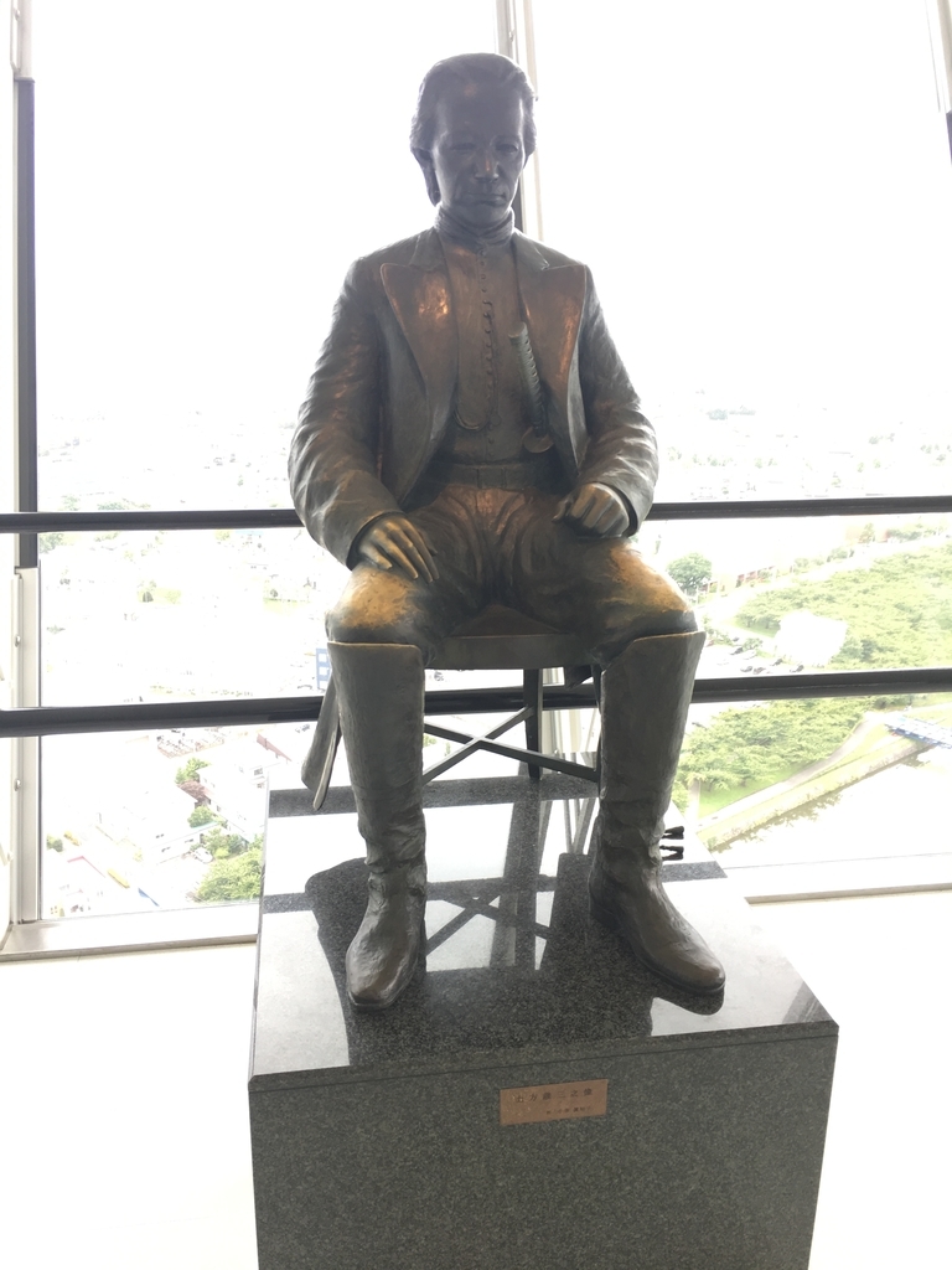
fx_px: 1063
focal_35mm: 29
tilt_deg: -16.7
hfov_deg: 48.2
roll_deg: -0.6
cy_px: 635
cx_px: 476
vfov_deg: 61.7
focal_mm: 4.15
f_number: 2.2
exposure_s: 1/30
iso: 32
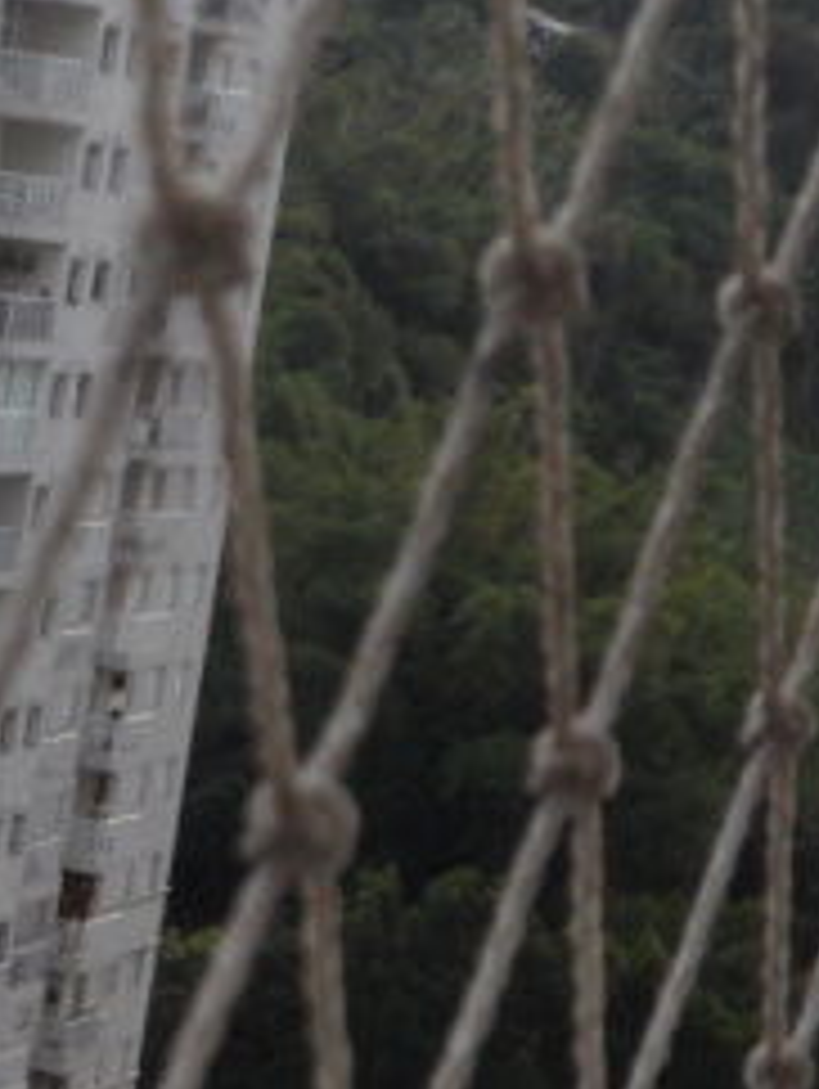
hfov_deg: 9.5
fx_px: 4661
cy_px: 1318
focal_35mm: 148
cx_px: -734
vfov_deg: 13.0
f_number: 3.3
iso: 80
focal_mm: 5.7
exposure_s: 1/180
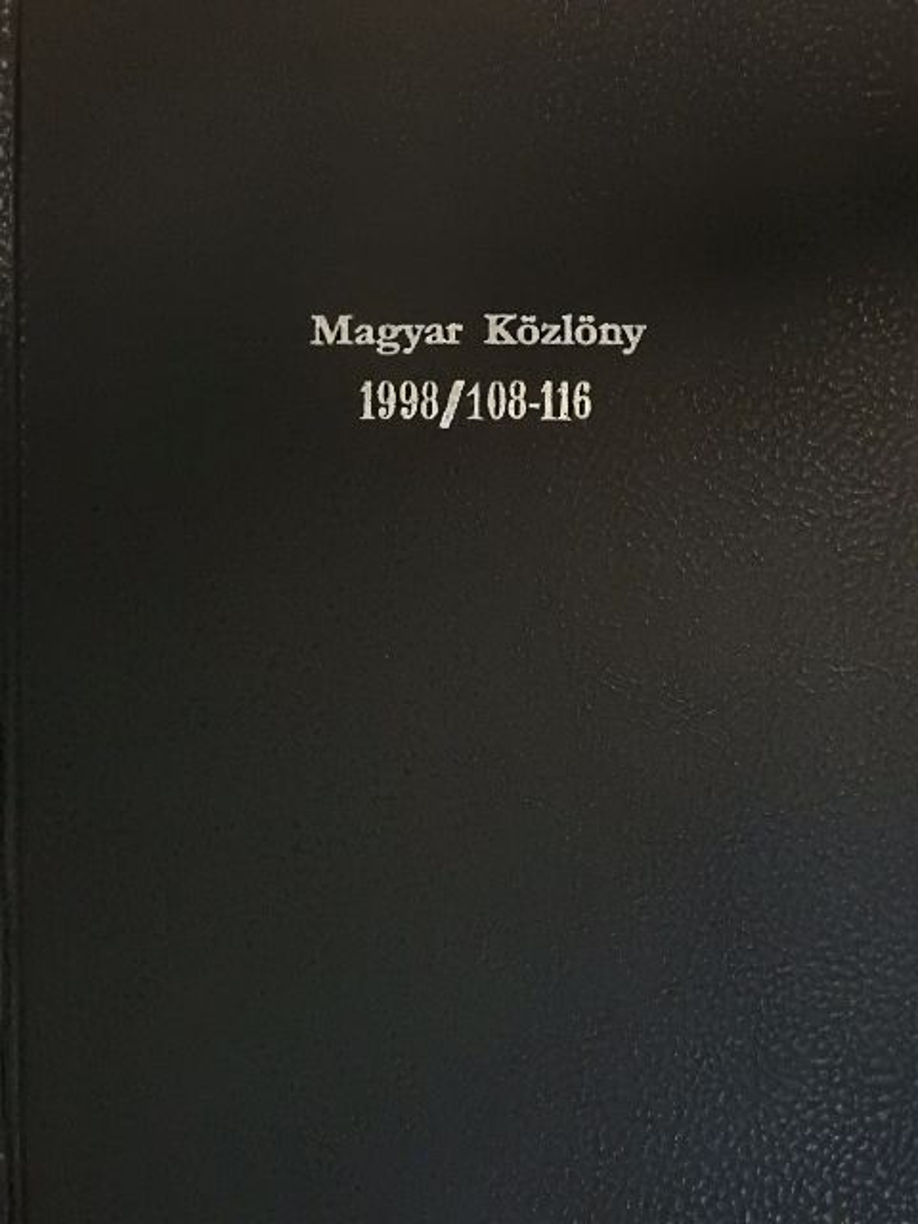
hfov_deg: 24.4
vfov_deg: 32.2
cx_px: 459
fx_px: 2122
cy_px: 612
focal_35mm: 60
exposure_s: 1/200
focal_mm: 10.7
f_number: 4.2
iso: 1600
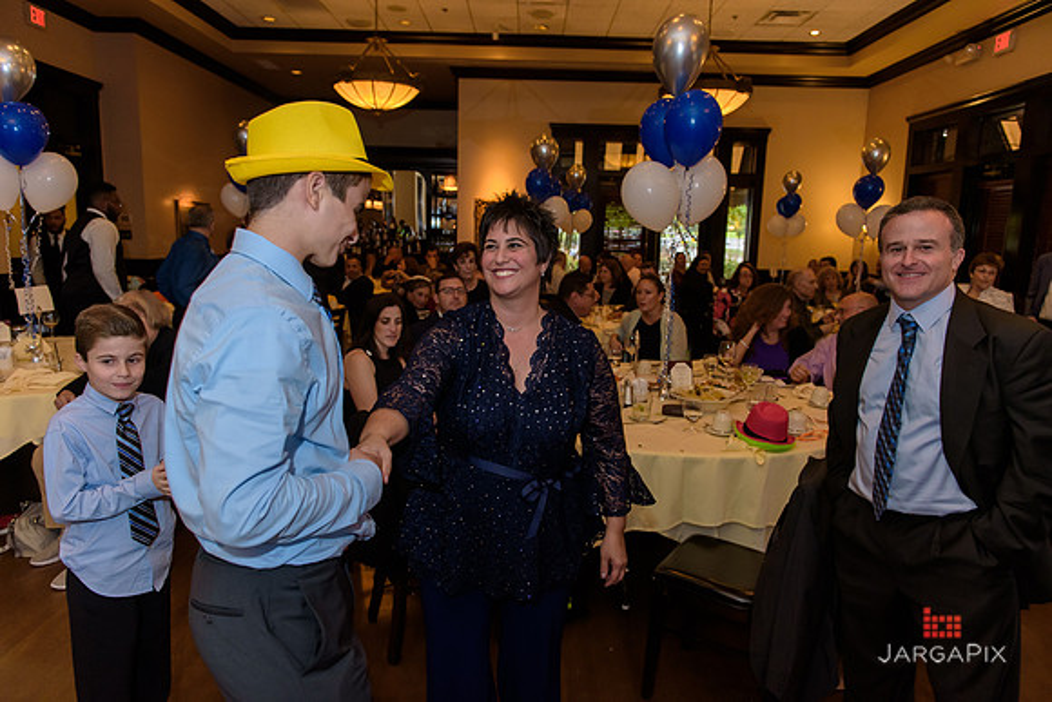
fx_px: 701
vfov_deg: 53.2
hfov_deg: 73.7
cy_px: 351
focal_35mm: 24
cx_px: 526
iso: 1600
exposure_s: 1/125
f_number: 3.2
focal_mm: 24
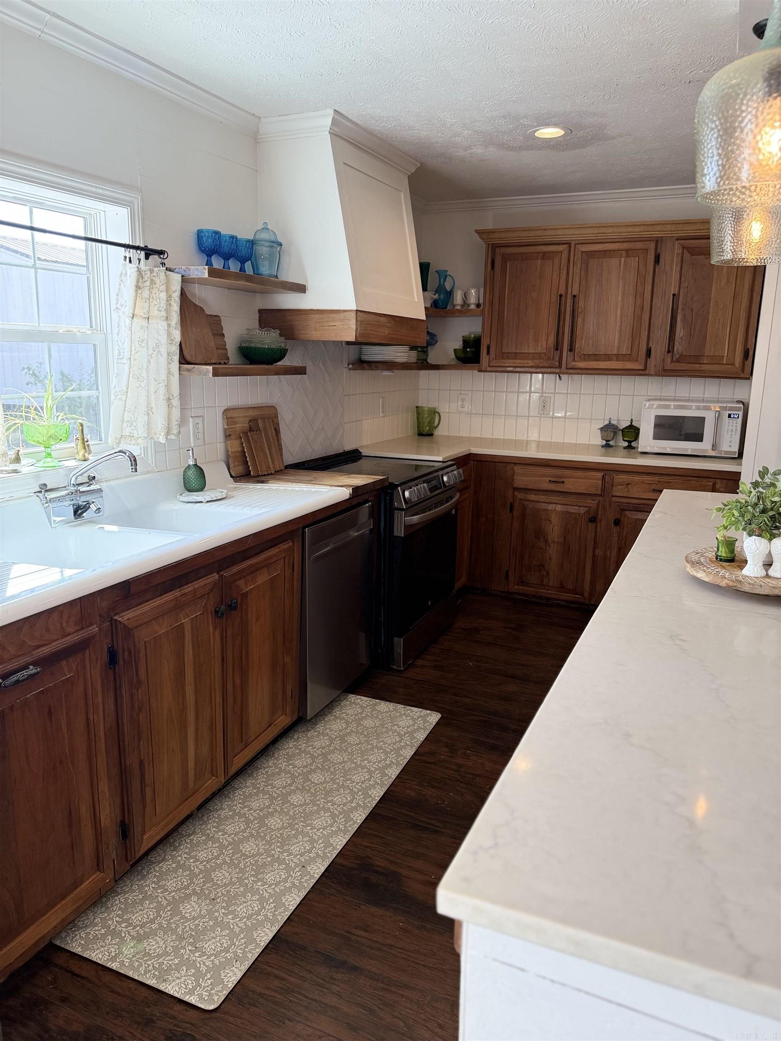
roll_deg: -0.6
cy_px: 520
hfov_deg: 56.8
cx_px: 390
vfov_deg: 71.6
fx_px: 722
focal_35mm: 24
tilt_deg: -9.6
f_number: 1.78
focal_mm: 6.76
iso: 160
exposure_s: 1/234
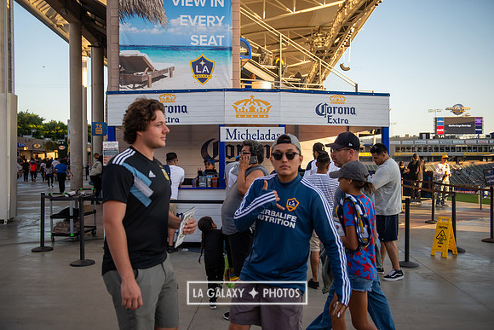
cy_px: 165
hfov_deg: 55.8
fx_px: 467
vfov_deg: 38.9
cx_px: 247
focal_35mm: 34
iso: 125
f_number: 2.8
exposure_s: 1/640
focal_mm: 34
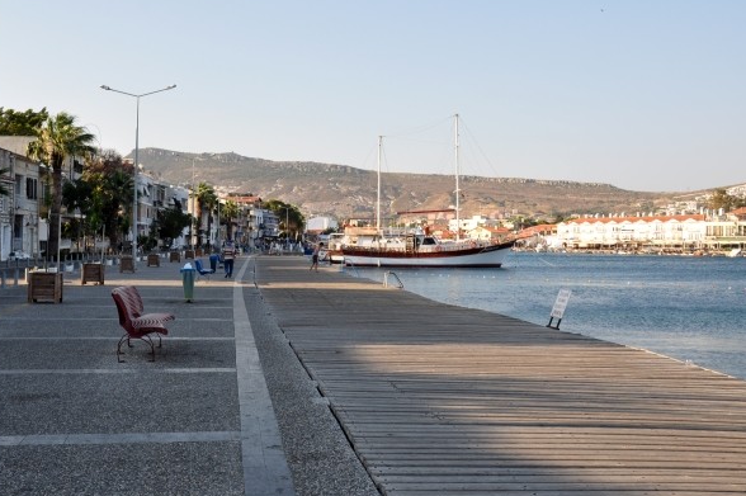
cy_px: 225
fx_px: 849
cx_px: 345
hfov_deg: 47.4
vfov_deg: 32.6
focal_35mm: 41
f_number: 9
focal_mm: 24
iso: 200
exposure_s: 1/160
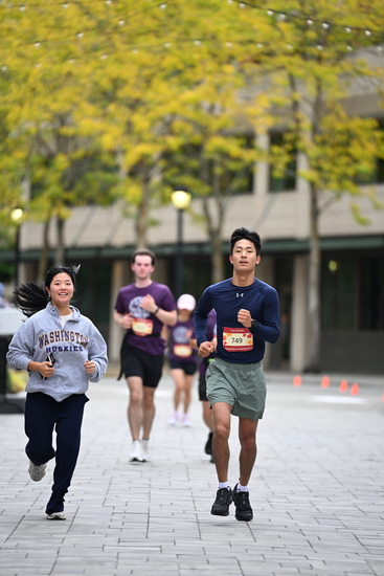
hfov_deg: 6.9
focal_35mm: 200
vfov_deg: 10.3
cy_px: 288
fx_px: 3198
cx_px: 192
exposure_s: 1/2000
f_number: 2.8
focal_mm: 200
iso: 640
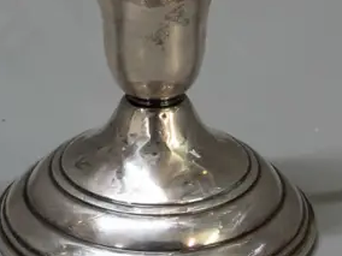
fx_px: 1067
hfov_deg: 18.2
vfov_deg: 13.2
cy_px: -79
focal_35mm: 108
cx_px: 151
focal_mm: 15
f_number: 5
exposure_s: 1/200
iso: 2500
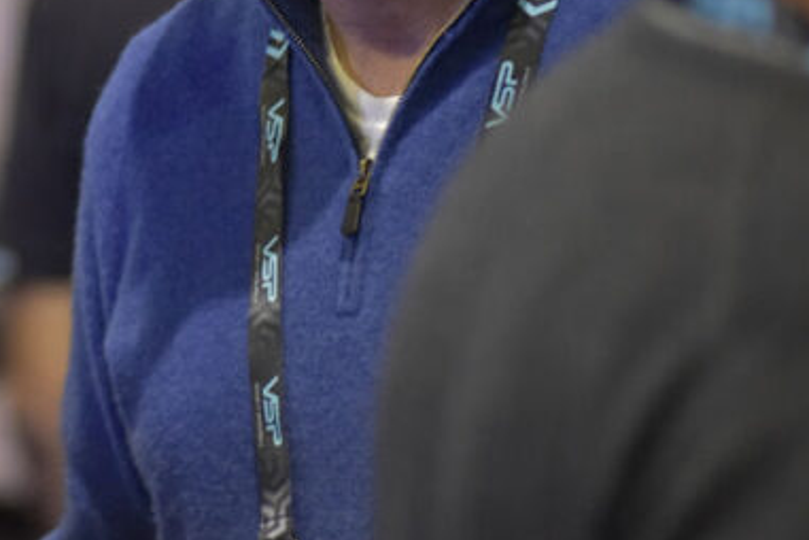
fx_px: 10876
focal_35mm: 484
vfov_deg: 2.8
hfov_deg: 4.2
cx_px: -170
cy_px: -104
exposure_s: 1/320
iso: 6400
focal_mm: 180
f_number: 2.8
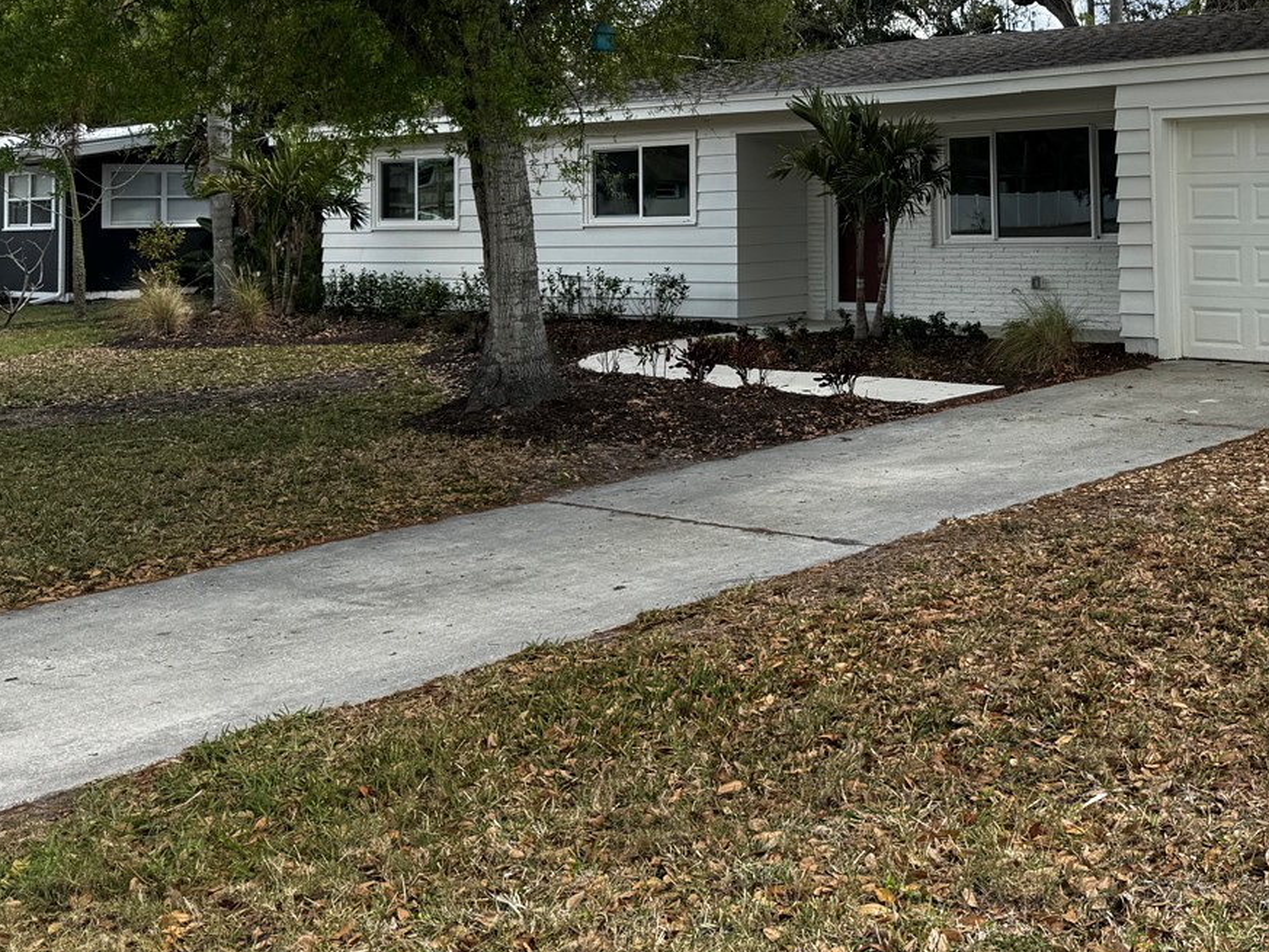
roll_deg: +1.0
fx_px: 1613
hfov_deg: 40.9
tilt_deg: +2.6
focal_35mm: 44
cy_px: 121
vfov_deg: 31.5
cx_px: 1041
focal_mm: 6.76
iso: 80
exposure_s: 1/1425
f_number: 1.78
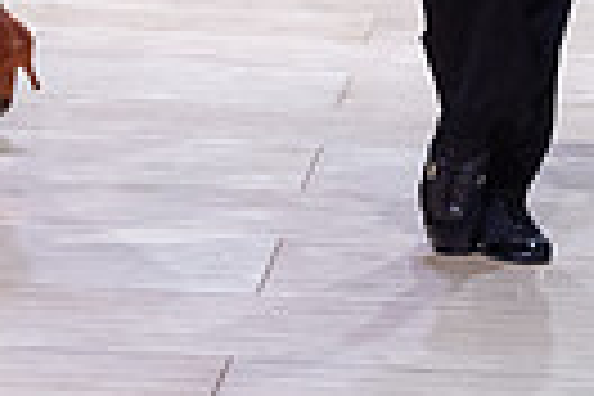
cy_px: -432
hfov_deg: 5.4
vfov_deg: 3.6
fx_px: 6253
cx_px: 117
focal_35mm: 379
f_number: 4
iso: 3200
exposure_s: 1/500
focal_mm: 85
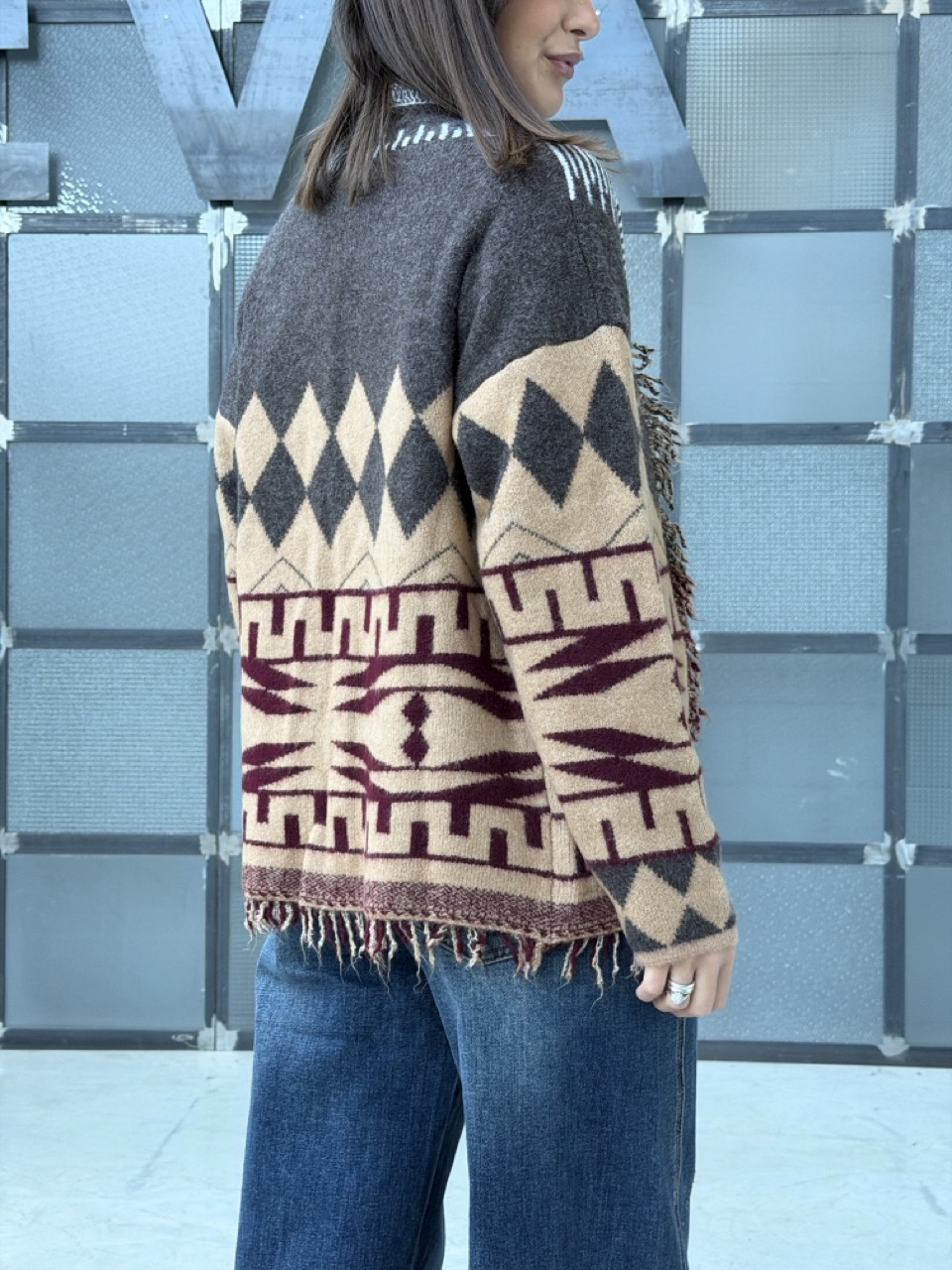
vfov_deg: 39.7
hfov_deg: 30.3
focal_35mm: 48
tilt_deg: -0.2
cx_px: 476
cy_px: 635
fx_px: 1760
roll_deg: +0.0
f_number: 1.78
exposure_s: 1/53
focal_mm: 6.76
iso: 250
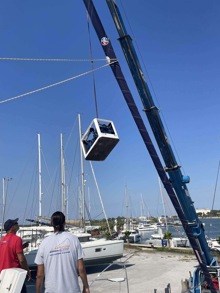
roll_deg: +5.4
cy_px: 143
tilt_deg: +17.1
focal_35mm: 27
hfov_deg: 51.4
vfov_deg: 65.3
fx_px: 229
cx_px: 111
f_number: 1.6
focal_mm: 4.2
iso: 32
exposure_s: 1/5556
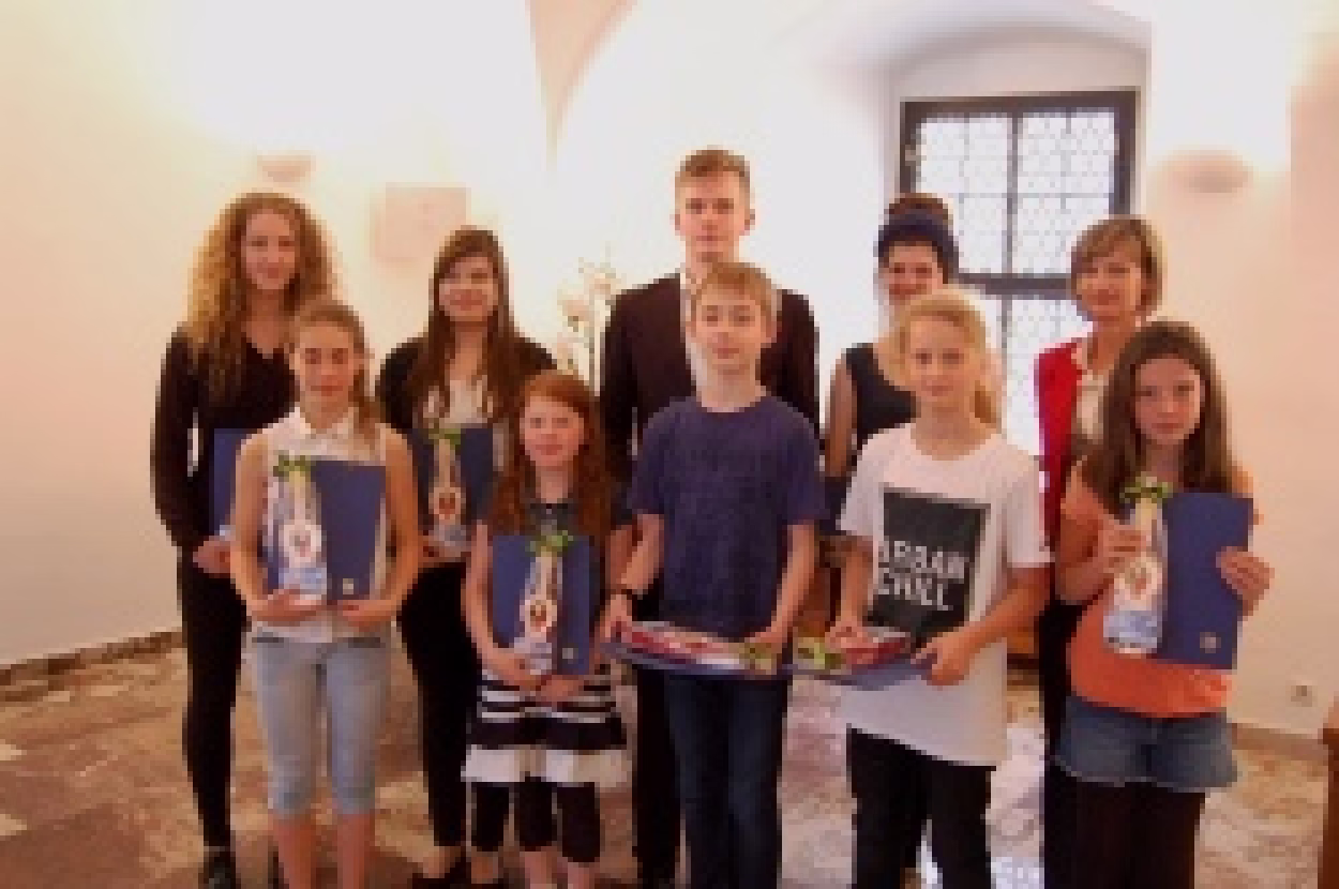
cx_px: 670
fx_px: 1226
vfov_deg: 39.9
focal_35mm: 33
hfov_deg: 57.3
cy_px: 444
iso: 800
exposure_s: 1/15
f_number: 3.8
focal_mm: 22
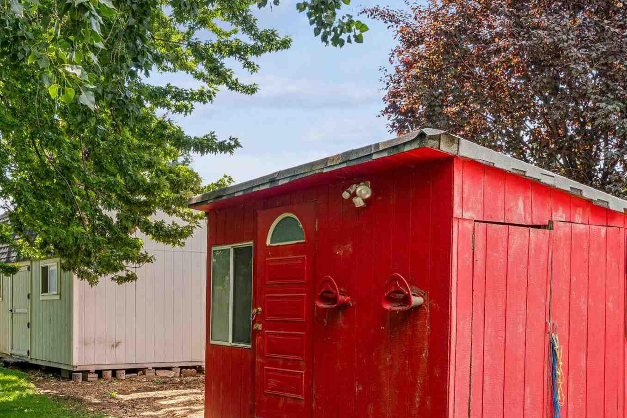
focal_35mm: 44
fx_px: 761
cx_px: 181
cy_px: 309
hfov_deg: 43.8
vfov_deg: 30.3
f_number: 13
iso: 400
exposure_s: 1/80
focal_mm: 19.3
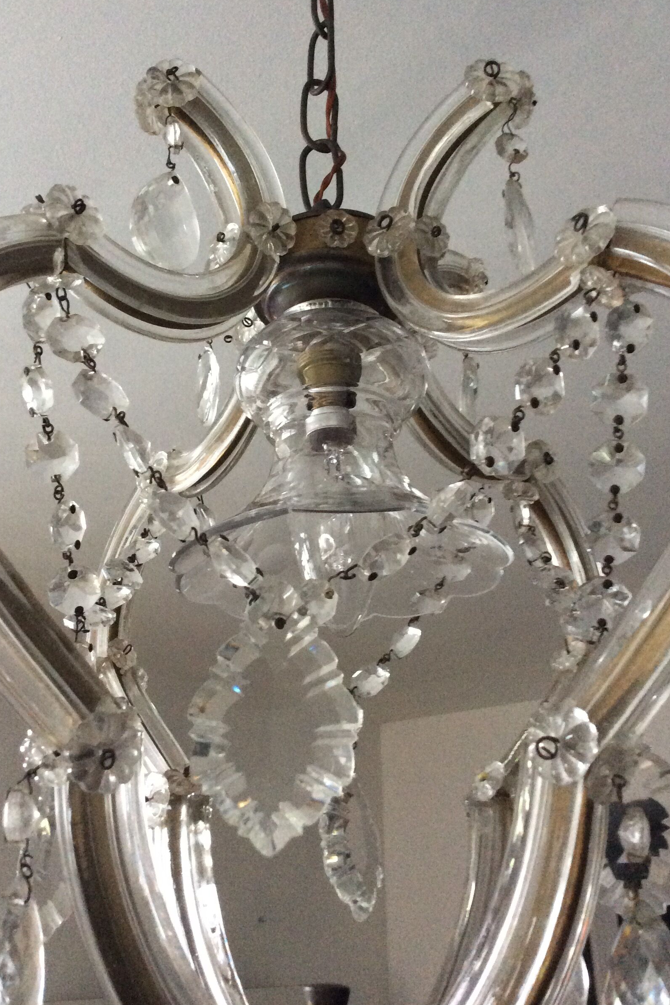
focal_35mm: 36
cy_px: 467
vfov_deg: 53.1
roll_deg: +0.9
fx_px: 1005
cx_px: 313
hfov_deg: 36.9
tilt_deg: +24.1
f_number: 2.4
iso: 250
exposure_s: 1/20
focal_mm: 3.3
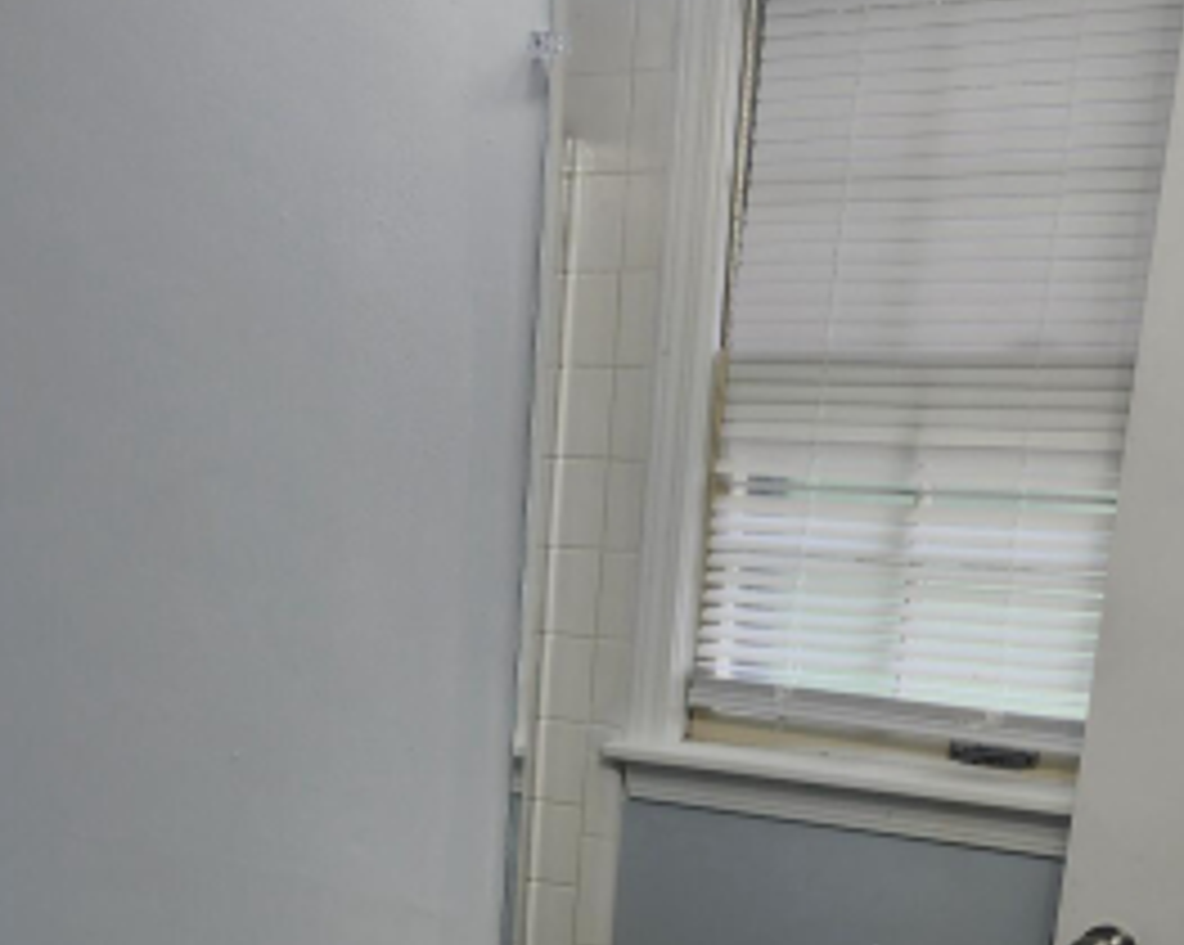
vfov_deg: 24.9
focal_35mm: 57
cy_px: 1024
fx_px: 1996
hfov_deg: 32.6
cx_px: 347
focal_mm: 6.4
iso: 50
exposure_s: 1/120
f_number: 1.8
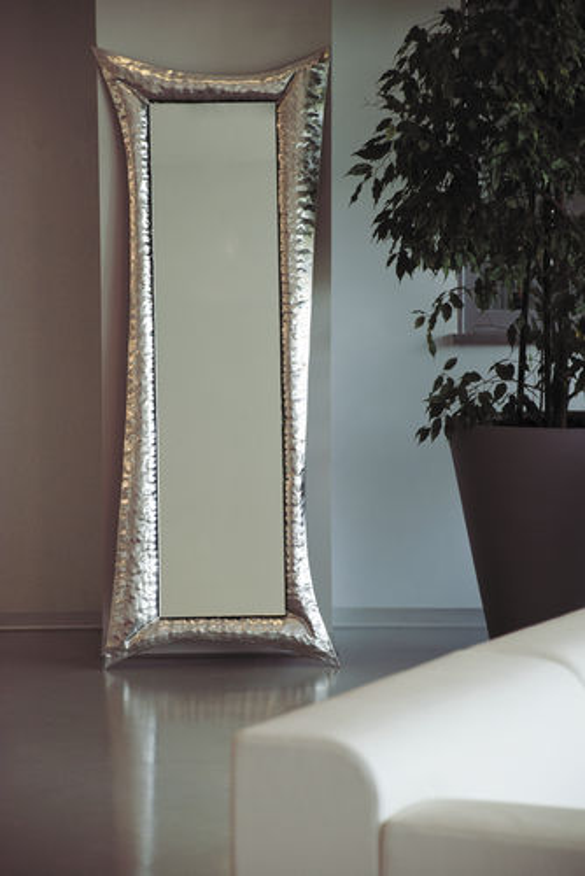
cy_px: 438
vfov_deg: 13.7
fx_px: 3651
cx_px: 292
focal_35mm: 150
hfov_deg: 9.2
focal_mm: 100
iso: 100
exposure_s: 1/60
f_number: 5.6
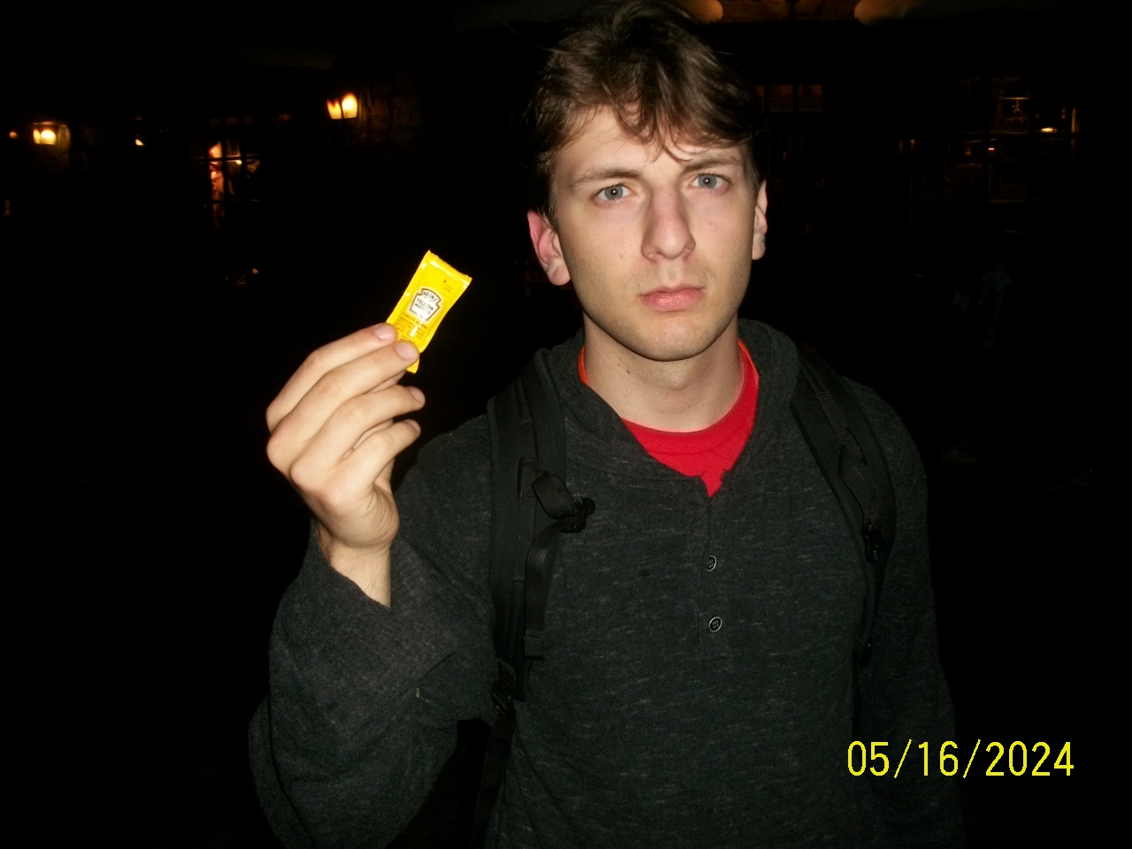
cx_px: 566
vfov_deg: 44.2
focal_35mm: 32
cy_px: 424
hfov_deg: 56.8
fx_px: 1046
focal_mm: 5.7
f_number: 2.9
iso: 80
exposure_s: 1/30
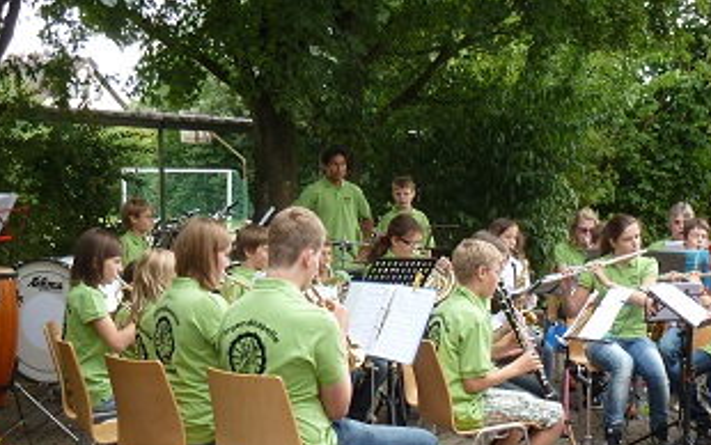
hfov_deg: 29.4
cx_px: 378
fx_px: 1357
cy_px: 354
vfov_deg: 18.5
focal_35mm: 70
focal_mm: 7.4
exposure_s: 1/80
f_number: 3.9
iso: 100
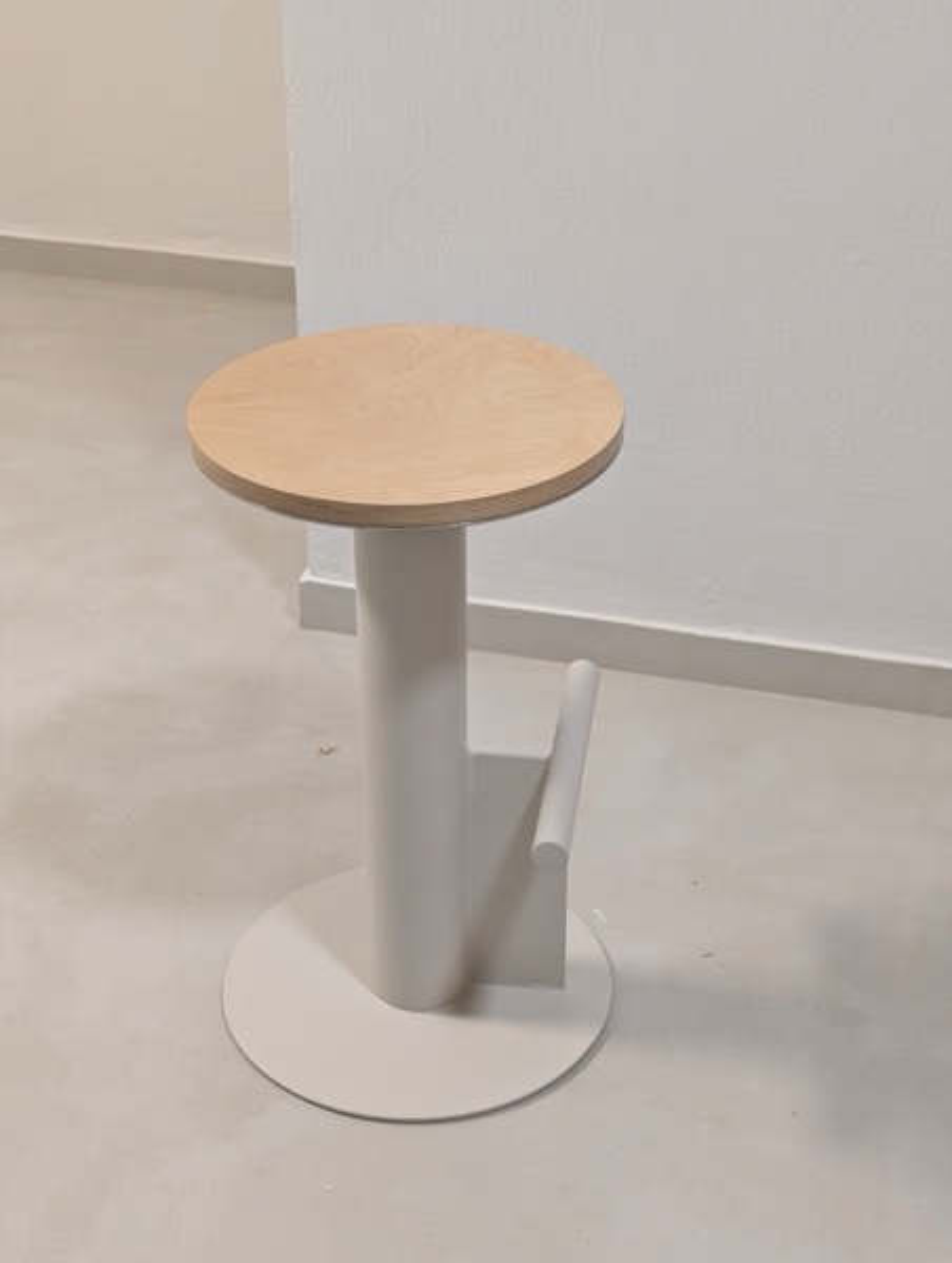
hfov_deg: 29.8
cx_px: 476
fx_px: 1792
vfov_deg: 38.9
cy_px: 632
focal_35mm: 49
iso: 207
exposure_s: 1/50
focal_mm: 6.9
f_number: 1.68
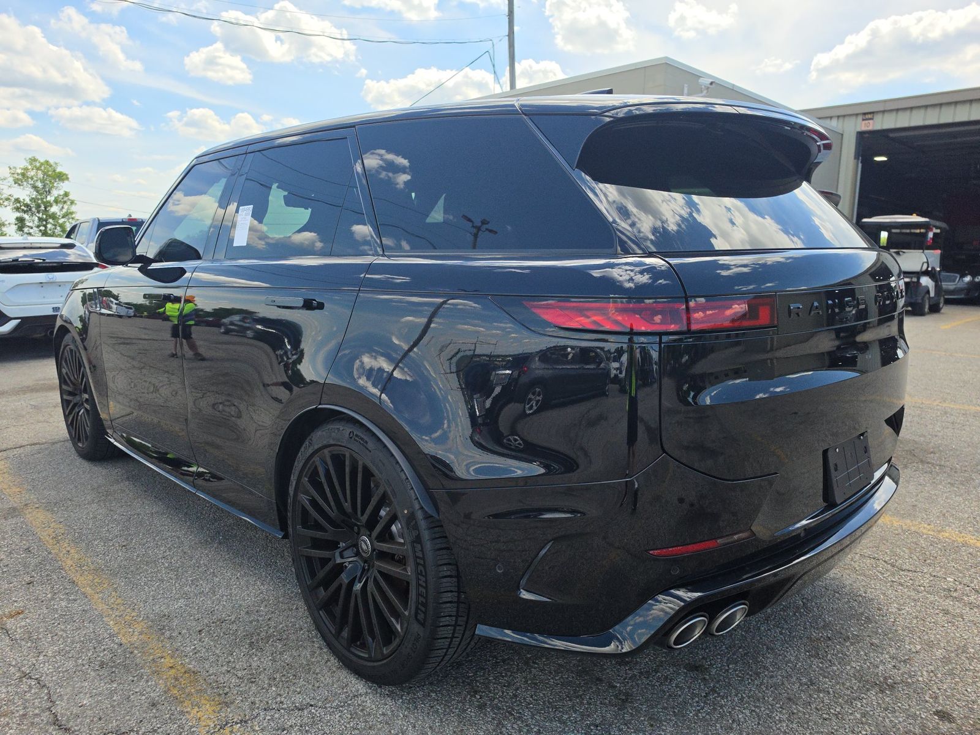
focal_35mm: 23
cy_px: 368
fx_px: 651
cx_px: 490
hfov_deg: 73.9
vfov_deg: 58.9
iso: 64
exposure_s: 1/6353
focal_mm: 6.5
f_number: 1.4
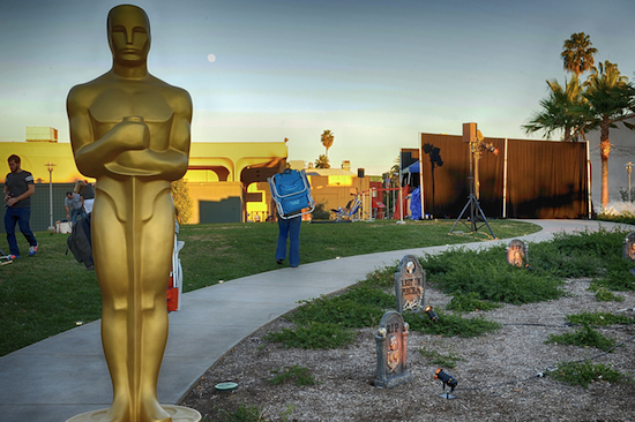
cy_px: 220
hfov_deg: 41.1
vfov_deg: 28.0
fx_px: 846
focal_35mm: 48
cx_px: 335
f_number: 11
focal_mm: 44
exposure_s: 1/60
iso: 500
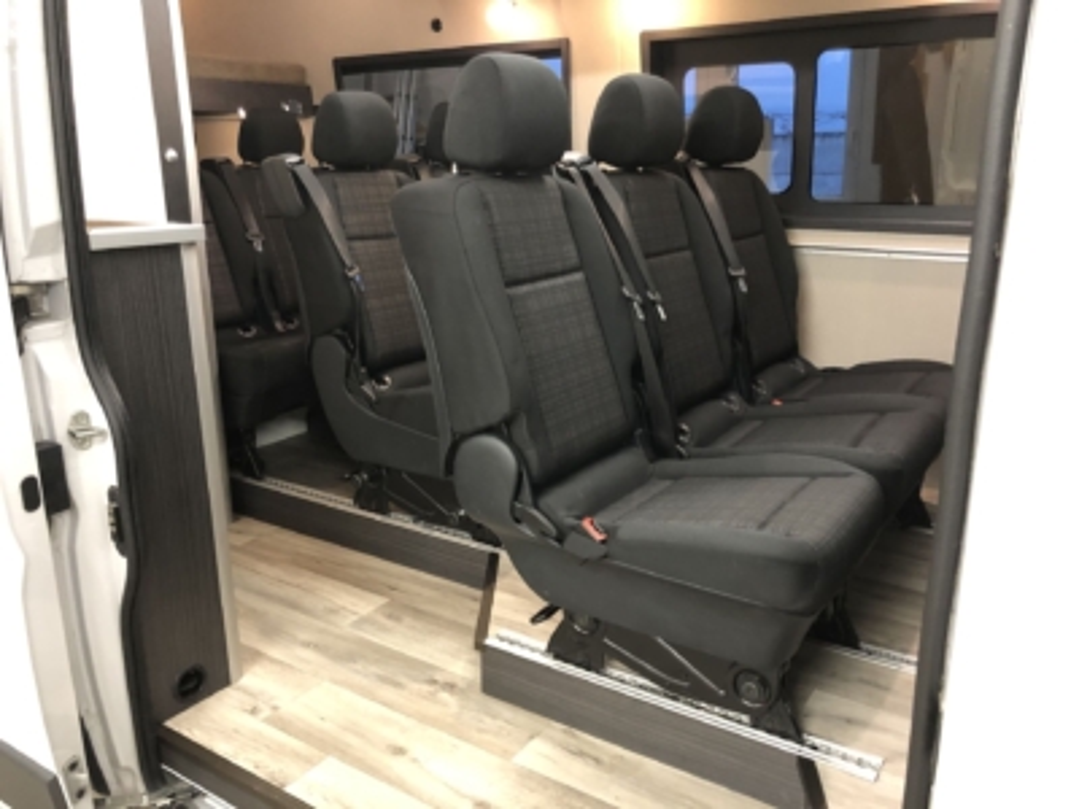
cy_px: 404
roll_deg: +2.4
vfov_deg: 49.7
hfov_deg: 63.4
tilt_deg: -14.5
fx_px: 873
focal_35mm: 28
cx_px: 540
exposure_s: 1/7
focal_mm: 4
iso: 100
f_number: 1.8
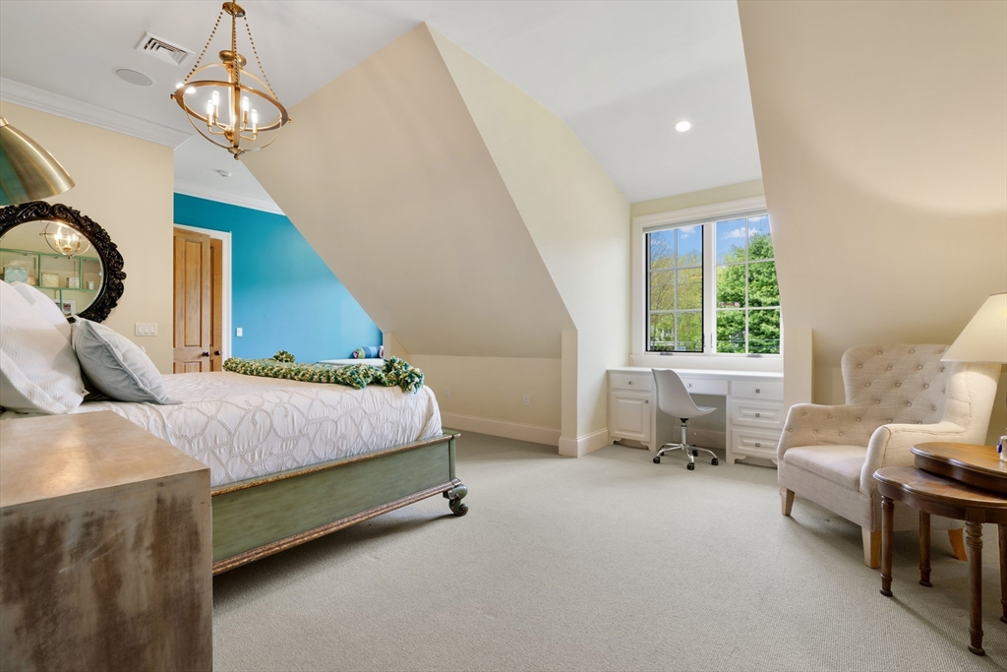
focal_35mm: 16
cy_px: 336
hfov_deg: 96.7
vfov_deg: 73.8
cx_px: 504
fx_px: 448
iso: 100
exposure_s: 1
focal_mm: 16
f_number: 8
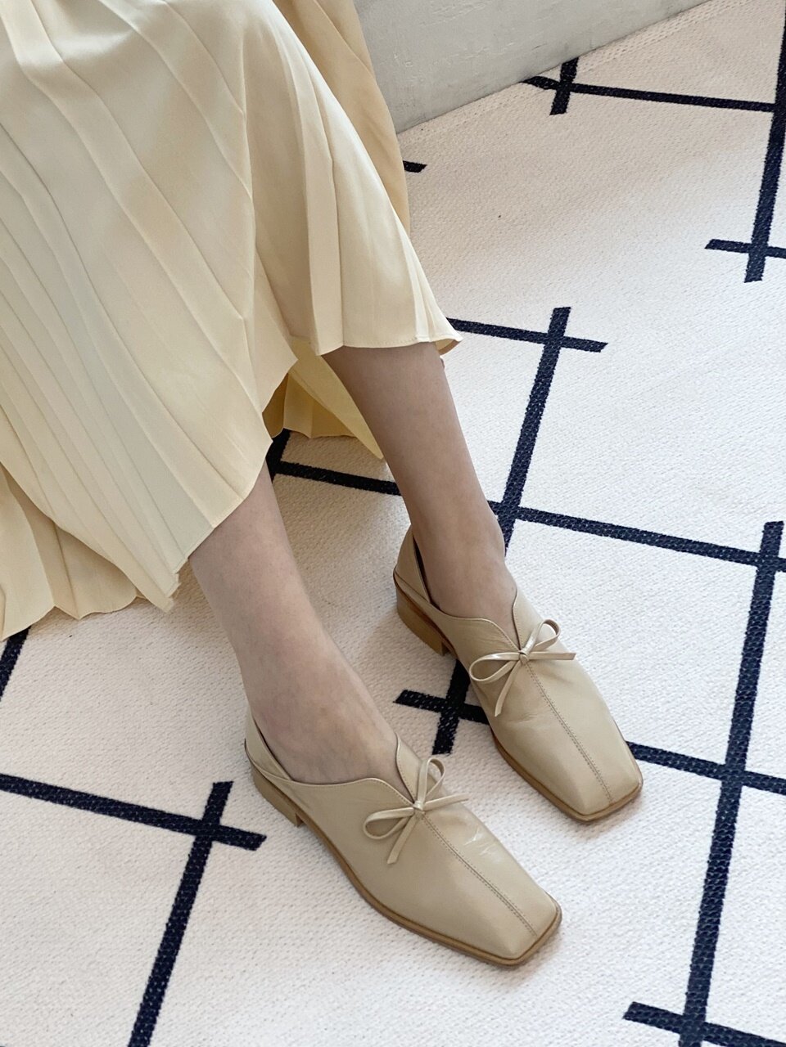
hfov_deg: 28.0
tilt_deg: -43.9
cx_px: 393
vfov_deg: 36.8
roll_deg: +12.1
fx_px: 1574
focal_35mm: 52
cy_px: 524
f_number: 2
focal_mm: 6
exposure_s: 1/122
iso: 32
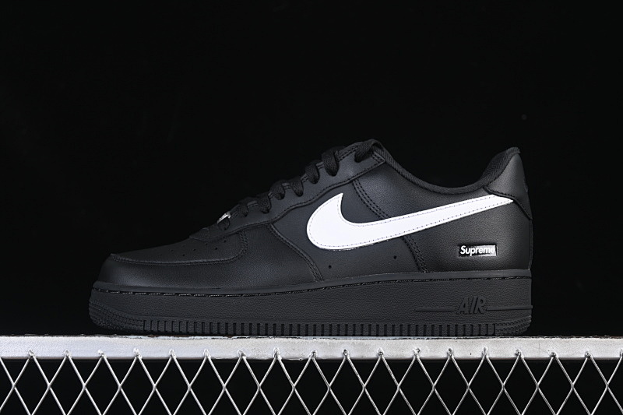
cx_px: 312
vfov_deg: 18.2
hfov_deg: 27.0
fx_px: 1298
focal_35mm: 75
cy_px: 208
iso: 160
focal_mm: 50
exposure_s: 1/60
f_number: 6.3
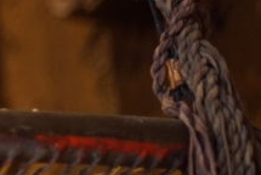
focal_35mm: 279
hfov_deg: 6.8
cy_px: 4
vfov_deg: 4.9
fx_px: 2025
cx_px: -452
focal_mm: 50
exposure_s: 1/40
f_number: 2
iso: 1600
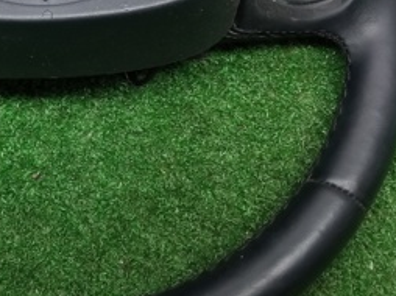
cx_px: 51
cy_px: 5
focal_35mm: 68
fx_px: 777
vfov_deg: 20.9
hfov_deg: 27.7
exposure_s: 1/33.3
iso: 433
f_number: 2.2
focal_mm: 3.79
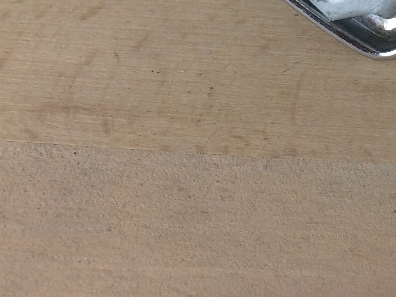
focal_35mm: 84
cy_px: -121
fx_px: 961
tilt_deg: -34.4
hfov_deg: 20.8
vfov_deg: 16.3
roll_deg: -8.4
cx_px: 538
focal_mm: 4.15
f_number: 2.2
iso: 40
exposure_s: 1/50
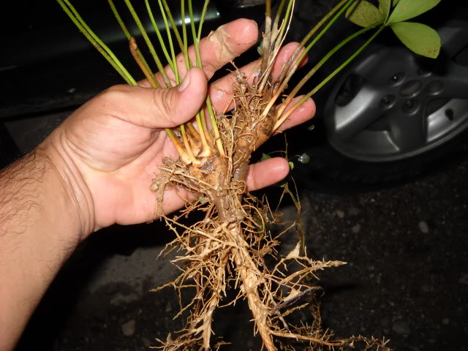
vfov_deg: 35.1
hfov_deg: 45.8
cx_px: 234
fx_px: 554
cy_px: 176
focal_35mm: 41
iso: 64
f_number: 3.1
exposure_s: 1/30
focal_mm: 6.7
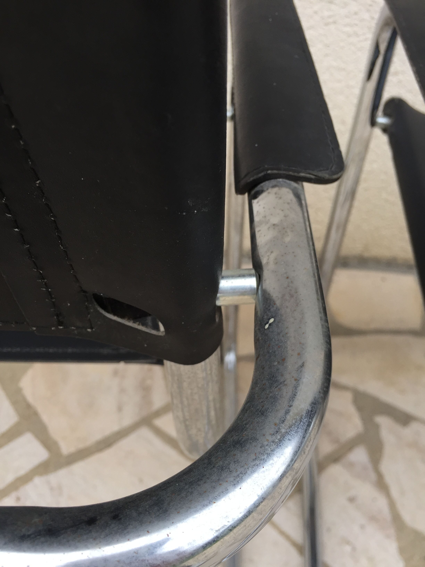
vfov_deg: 61.7
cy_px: 284
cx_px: 212
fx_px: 475
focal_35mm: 29
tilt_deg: -45.0
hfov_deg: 48.2
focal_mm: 4.15
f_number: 2.2
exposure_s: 1/100
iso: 50
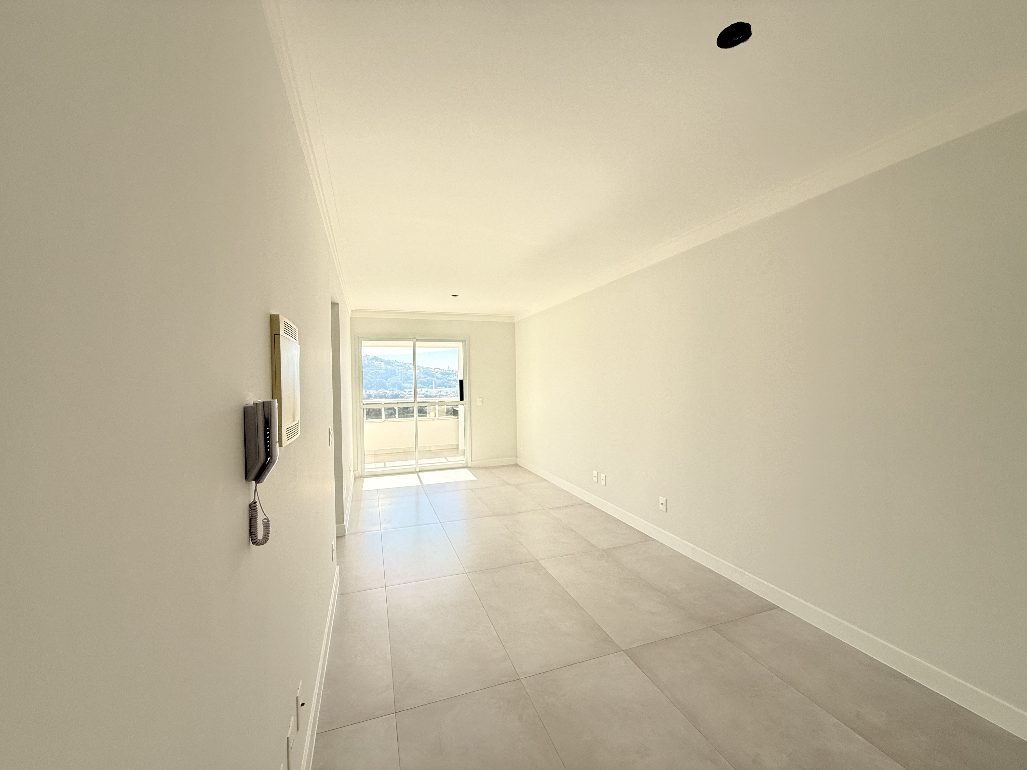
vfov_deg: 85.7
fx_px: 415
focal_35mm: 14
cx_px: 514
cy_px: 385
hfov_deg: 102.1
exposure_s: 1/262
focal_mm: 2.22
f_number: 2.2
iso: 64
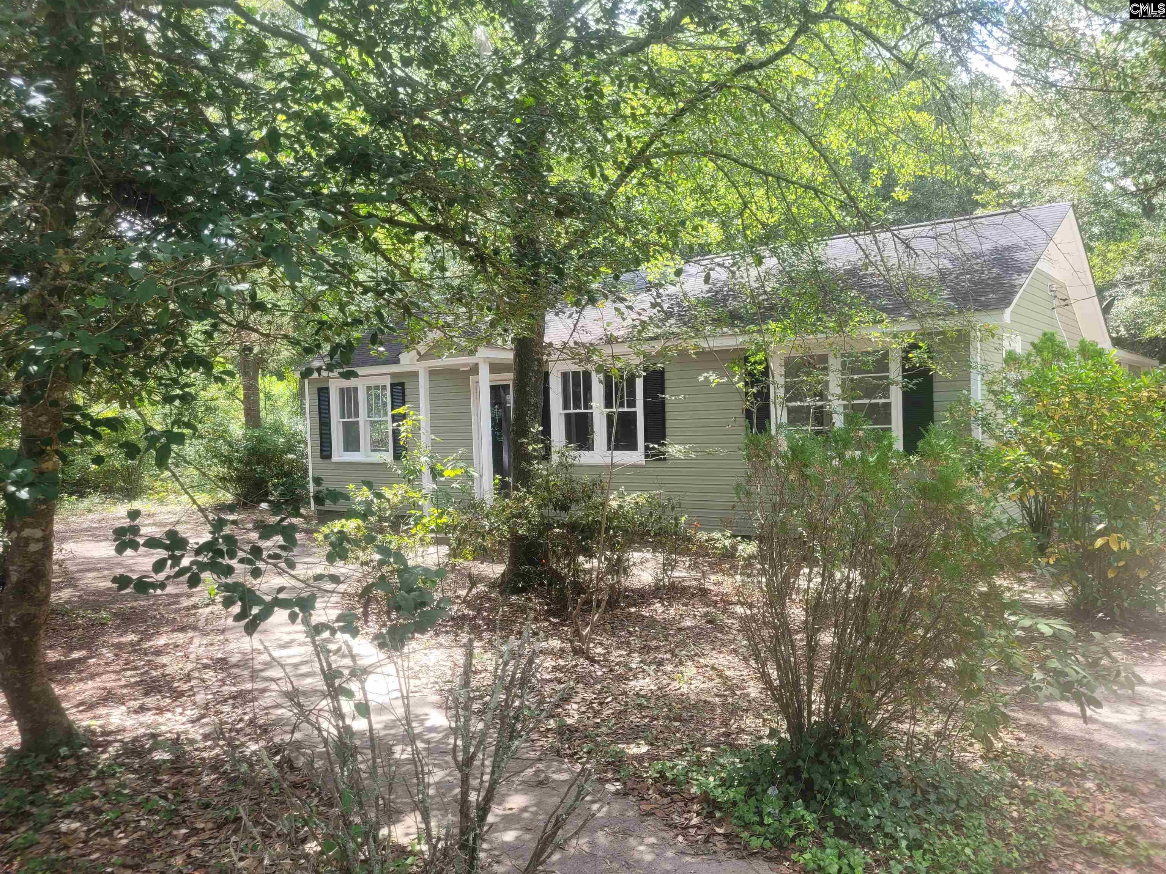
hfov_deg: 67.3
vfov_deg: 53.1
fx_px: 876
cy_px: 437
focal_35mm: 26
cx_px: 583
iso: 40
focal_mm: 5.4
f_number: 1.8
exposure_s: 1/303
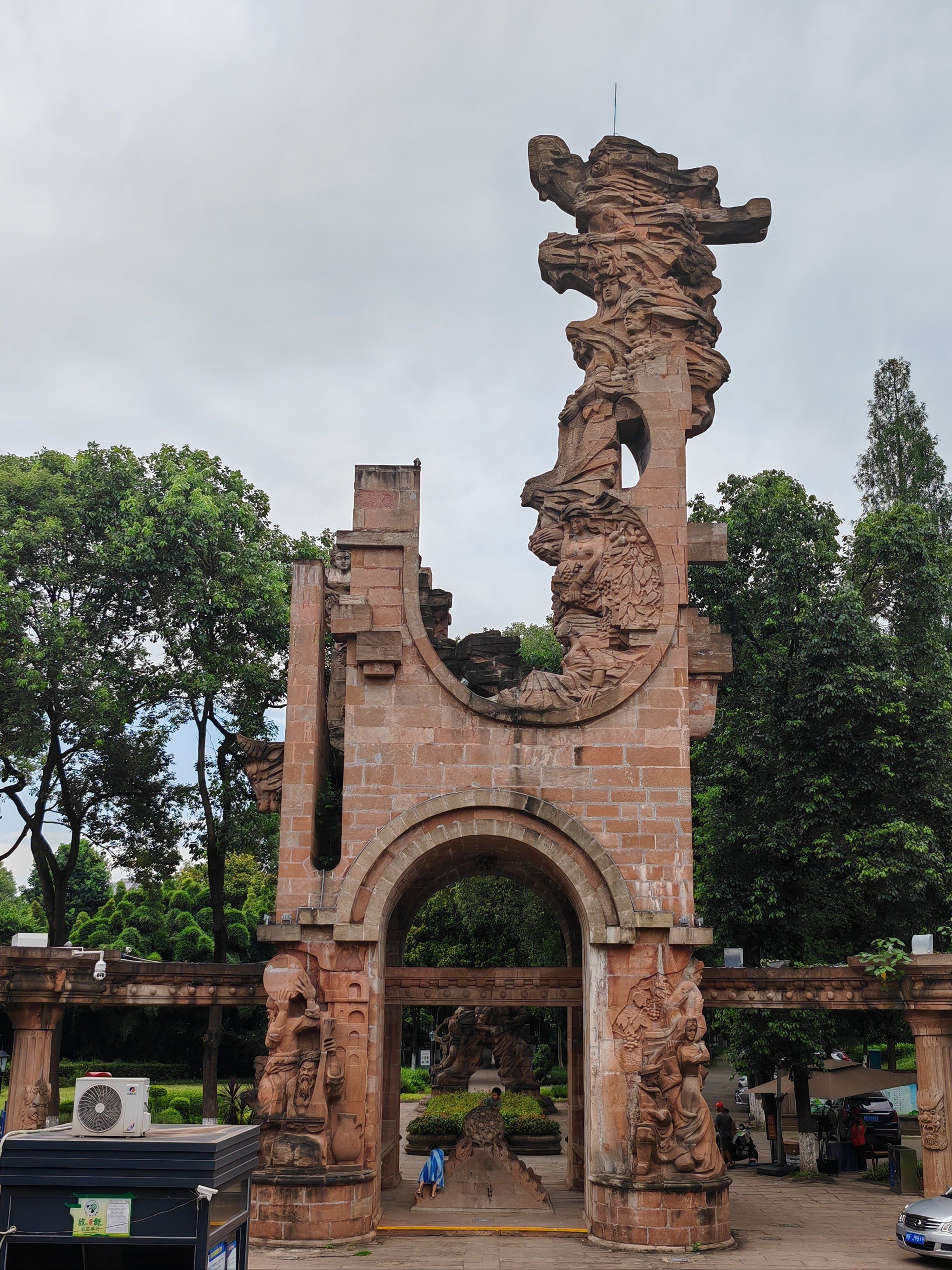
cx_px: 476
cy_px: 635
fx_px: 1467
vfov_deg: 46.8
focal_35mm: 40
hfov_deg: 36.0
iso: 50
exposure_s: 1/500
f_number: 1.9
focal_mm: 6.12
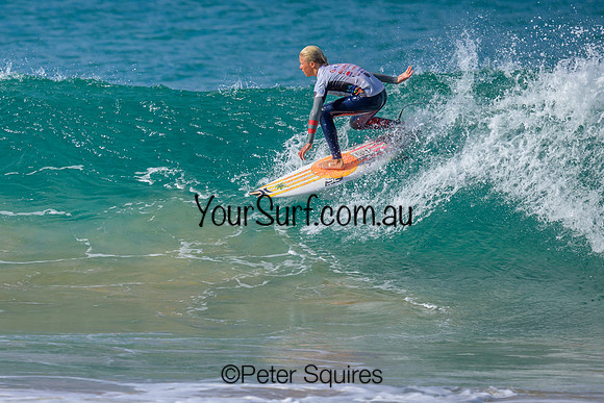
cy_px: 151
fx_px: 18432
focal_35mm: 1098
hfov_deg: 1.9
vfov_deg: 1.3
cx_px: 189
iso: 320
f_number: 6.3
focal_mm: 800
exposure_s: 1/2000
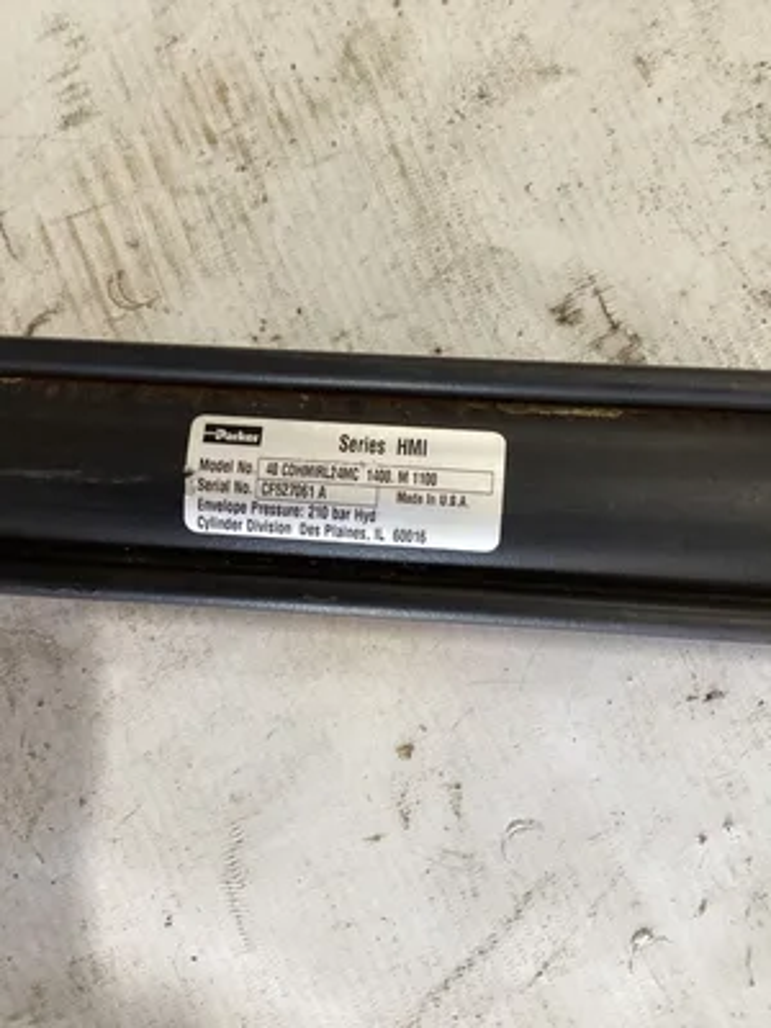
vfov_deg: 58.4
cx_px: 386
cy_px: 514
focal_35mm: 31
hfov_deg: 45.4
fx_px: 921
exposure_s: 1/50
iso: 160
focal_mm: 3.3
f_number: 2.4
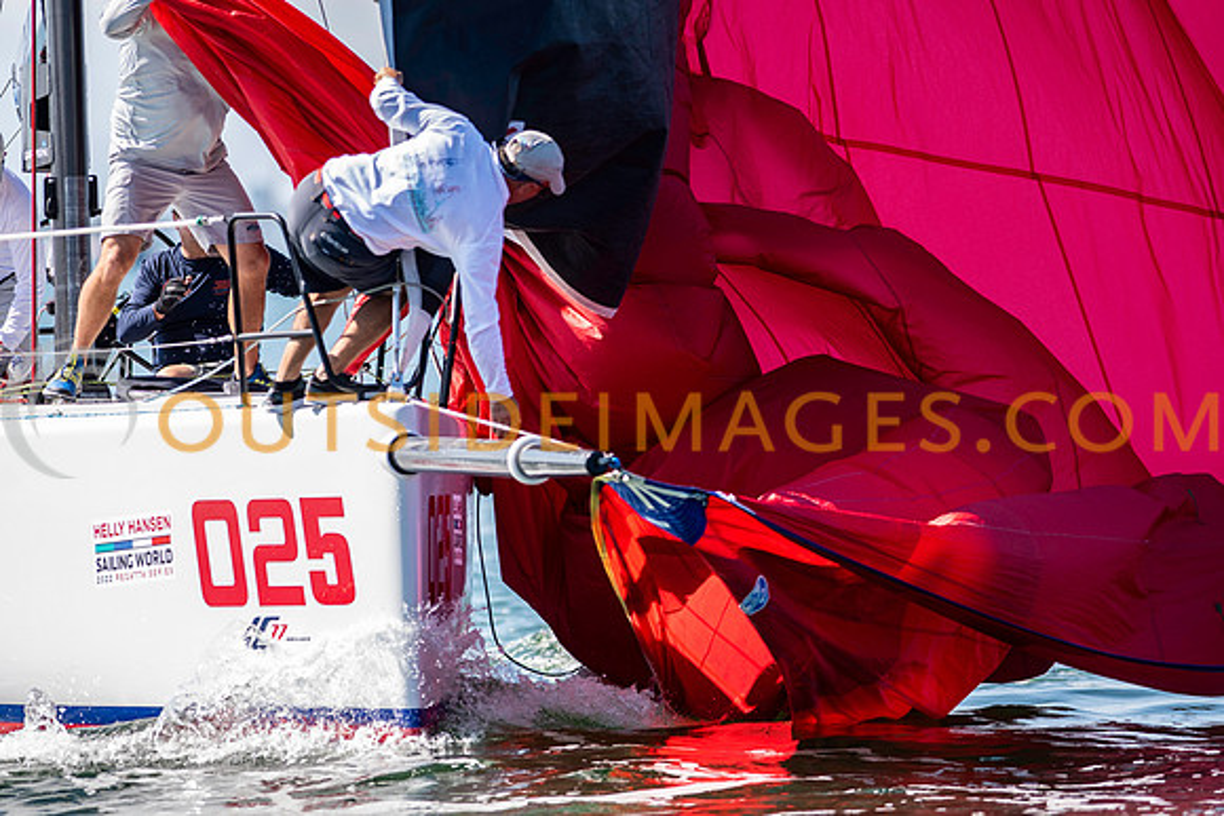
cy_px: 408
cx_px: 612
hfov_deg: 4.6
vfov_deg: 3.1
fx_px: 15303
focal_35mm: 450
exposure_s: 1/1000
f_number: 5
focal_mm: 300
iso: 200
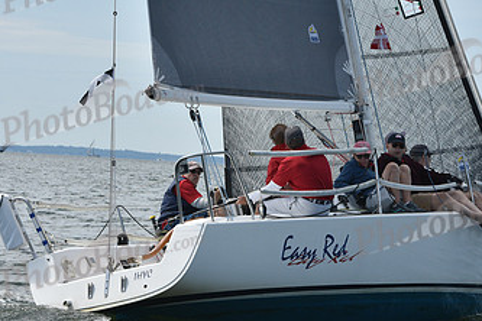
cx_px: 281
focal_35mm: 209
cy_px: 164
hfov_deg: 9.8
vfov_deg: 6.6
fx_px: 2798
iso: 320
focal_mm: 120
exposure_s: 1/1000
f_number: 9
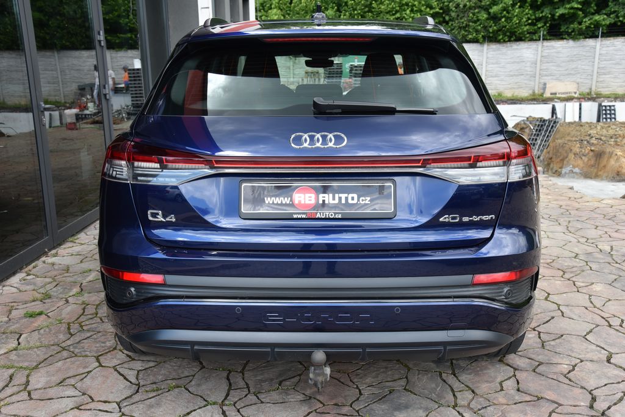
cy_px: 208
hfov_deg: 50.7
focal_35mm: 38
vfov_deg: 35.1
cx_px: 312
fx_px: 660
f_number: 8
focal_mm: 38
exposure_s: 1/250
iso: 500
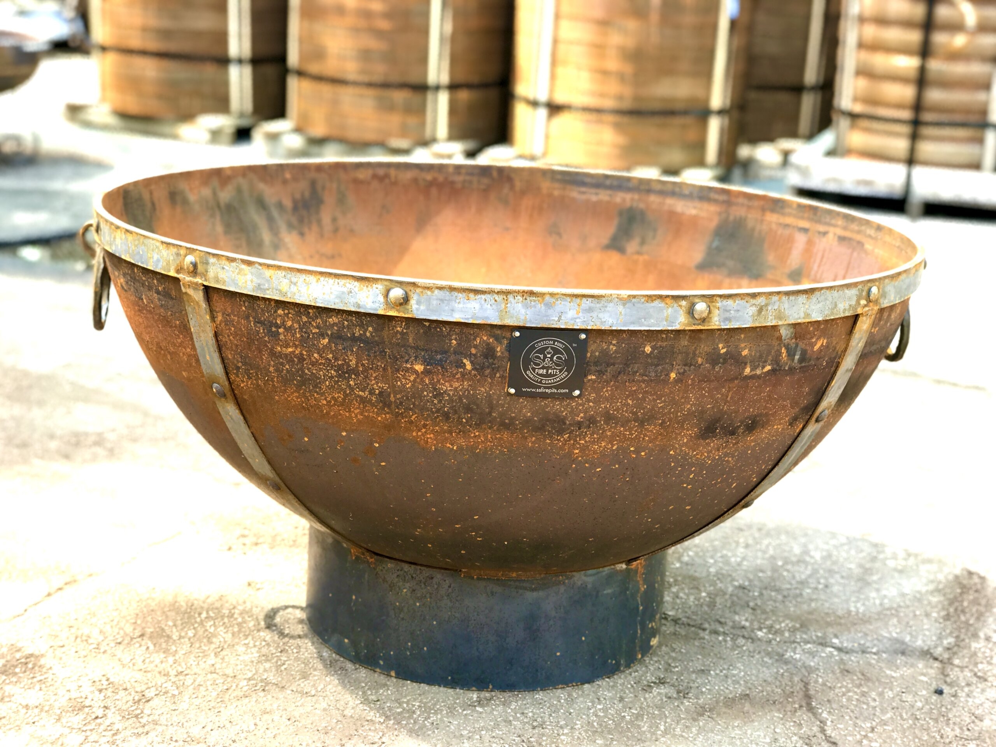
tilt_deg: -15.0
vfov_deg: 25.7
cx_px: 498
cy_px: 374
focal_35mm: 57
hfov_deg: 33.8
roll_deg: -3.7
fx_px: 1640
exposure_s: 1/60
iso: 32
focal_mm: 6.6
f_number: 2.8
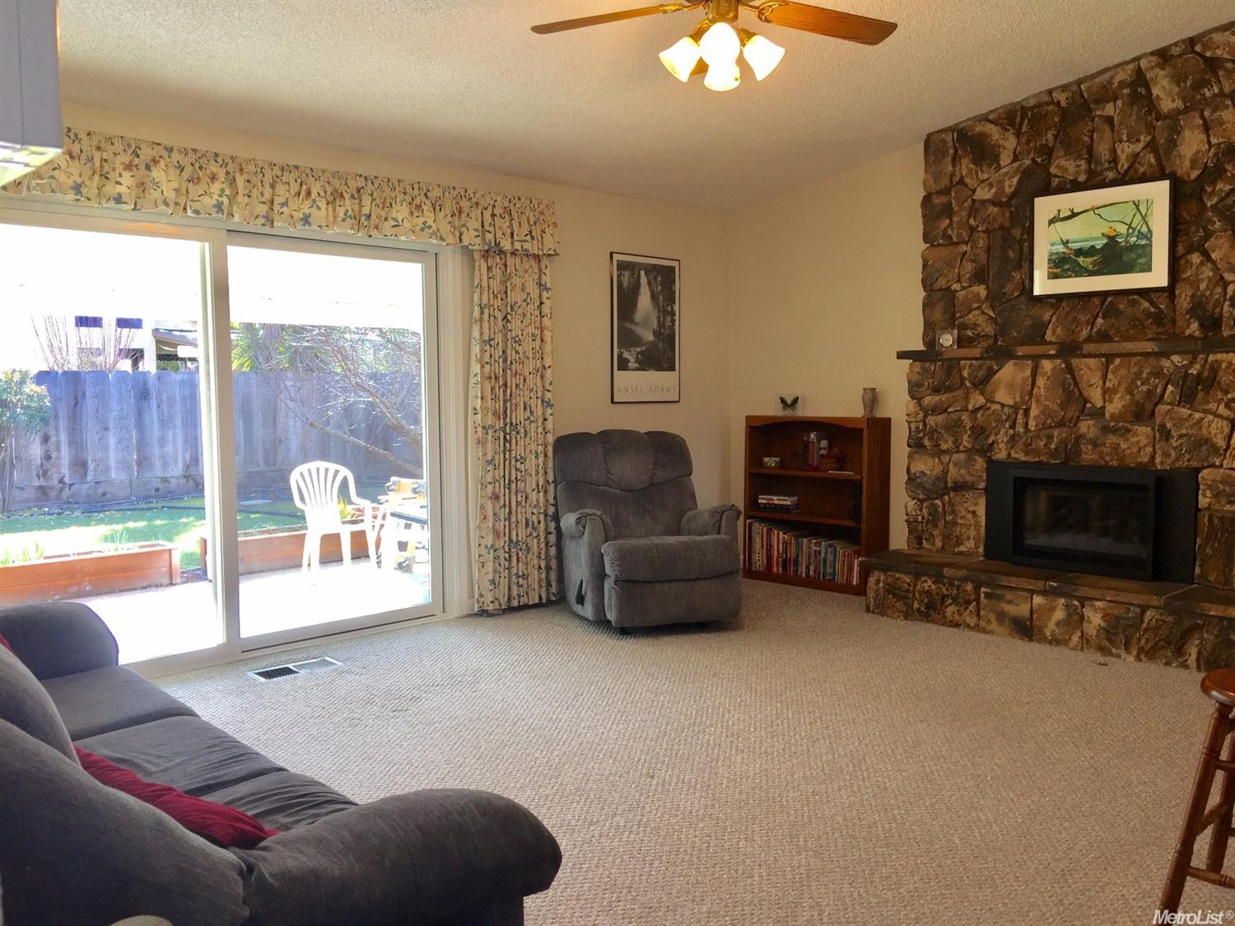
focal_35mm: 29
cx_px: 618
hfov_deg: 61.7
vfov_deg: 48.2
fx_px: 1034
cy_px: 463
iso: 32
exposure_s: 1/40
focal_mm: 4.15
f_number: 2.2
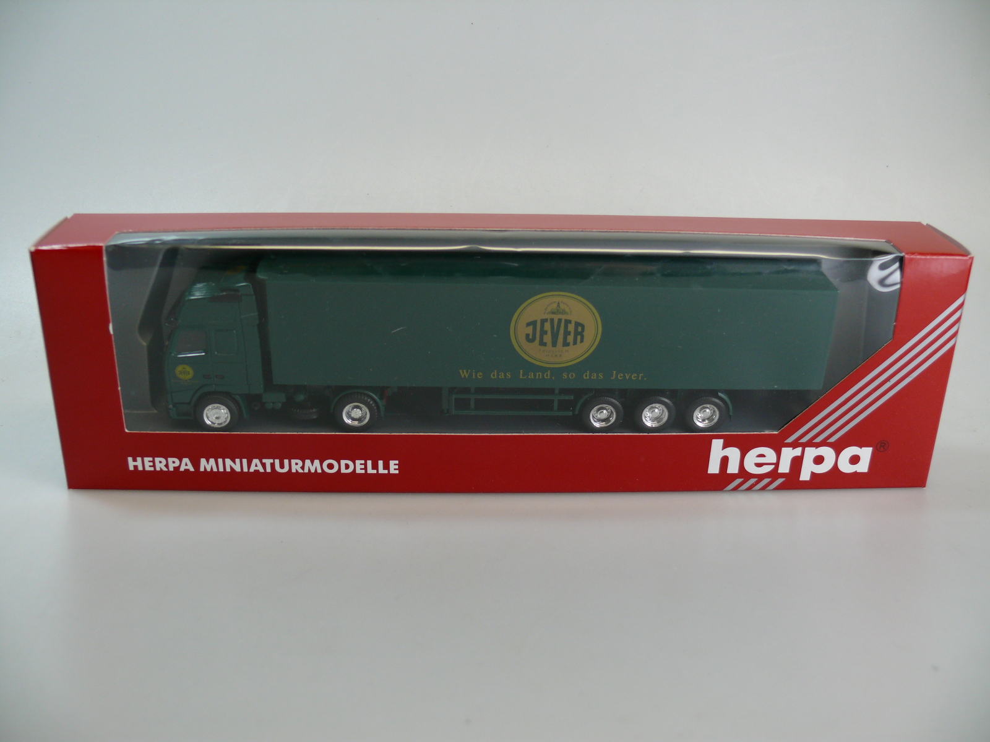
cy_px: 371
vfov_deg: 38.7
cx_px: 495
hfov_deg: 50.1
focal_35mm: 37
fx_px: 1058
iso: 100
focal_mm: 7.7
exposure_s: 1/100
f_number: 2.8
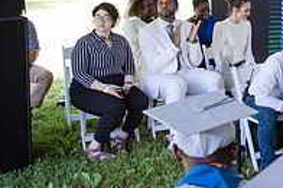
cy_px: -7
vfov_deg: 16.0
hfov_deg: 21.1
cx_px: 412
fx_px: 651
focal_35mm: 83
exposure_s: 1/1250
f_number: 4
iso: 2500
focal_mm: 28
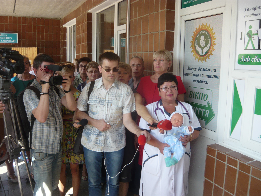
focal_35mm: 33
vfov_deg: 42.9
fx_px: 249
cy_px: 98
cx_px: 130
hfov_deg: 55.4
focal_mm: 5.5
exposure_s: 1/200
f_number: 2.8
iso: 100
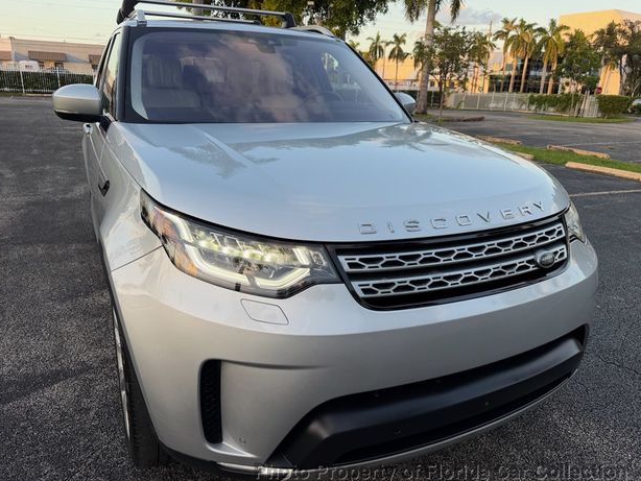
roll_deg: -3.2
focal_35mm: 25
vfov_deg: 54.9
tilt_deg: -17.6
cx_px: 327
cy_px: 243
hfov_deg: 69.4
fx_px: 463
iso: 80
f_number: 1.78
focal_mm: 6.76
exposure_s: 1/314
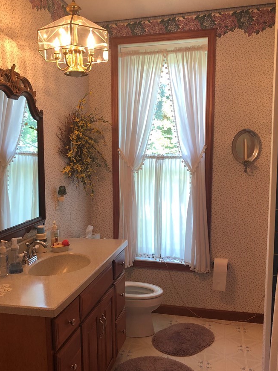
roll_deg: +1.1
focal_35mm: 33
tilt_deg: -7.9
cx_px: 131
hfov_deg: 42.9
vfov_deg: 55.2
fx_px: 353
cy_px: 209
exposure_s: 1/30
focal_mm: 3.99
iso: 32
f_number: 1.8
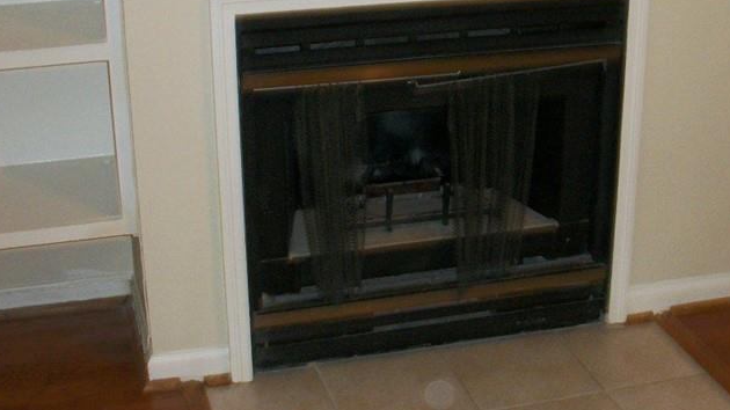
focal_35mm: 62
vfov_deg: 19.4
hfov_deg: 33.8
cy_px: 196
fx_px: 1200
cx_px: 431
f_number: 3.1
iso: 160
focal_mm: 6.3
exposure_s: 1/30
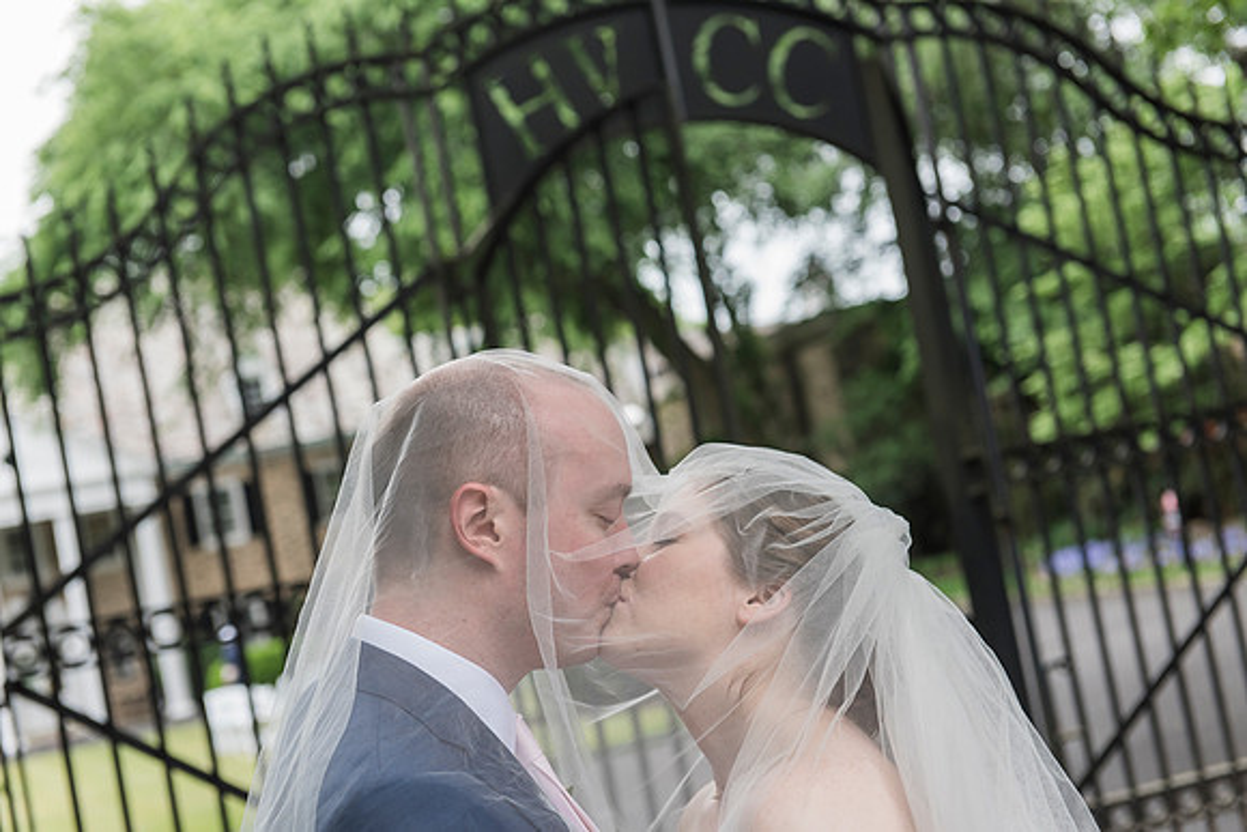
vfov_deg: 23.4
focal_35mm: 58
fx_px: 2009
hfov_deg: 34.5
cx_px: 624
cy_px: 416
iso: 800
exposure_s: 1/500
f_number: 4
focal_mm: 58
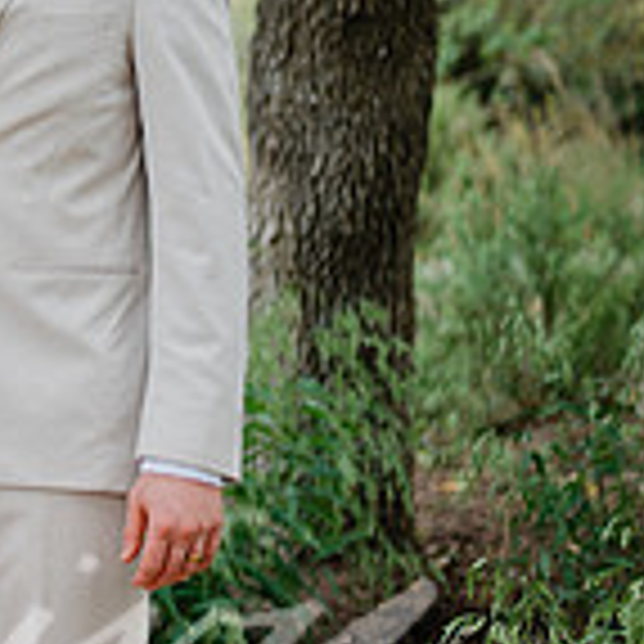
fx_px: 3936
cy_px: 65
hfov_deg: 8.8
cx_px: -694
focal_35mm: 187
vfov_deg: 9.3
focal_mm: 50
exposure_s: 1/640
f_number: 2.2
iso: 160
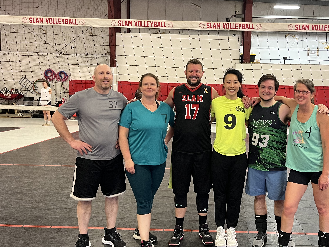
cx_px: 212
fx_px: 361
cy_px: 104
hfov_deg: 48.4
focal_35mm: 38
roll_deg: -1.6
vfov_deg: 37.6
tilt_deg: -2.1
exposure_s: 1/60
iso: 160
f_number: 1.6
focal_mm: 5.1
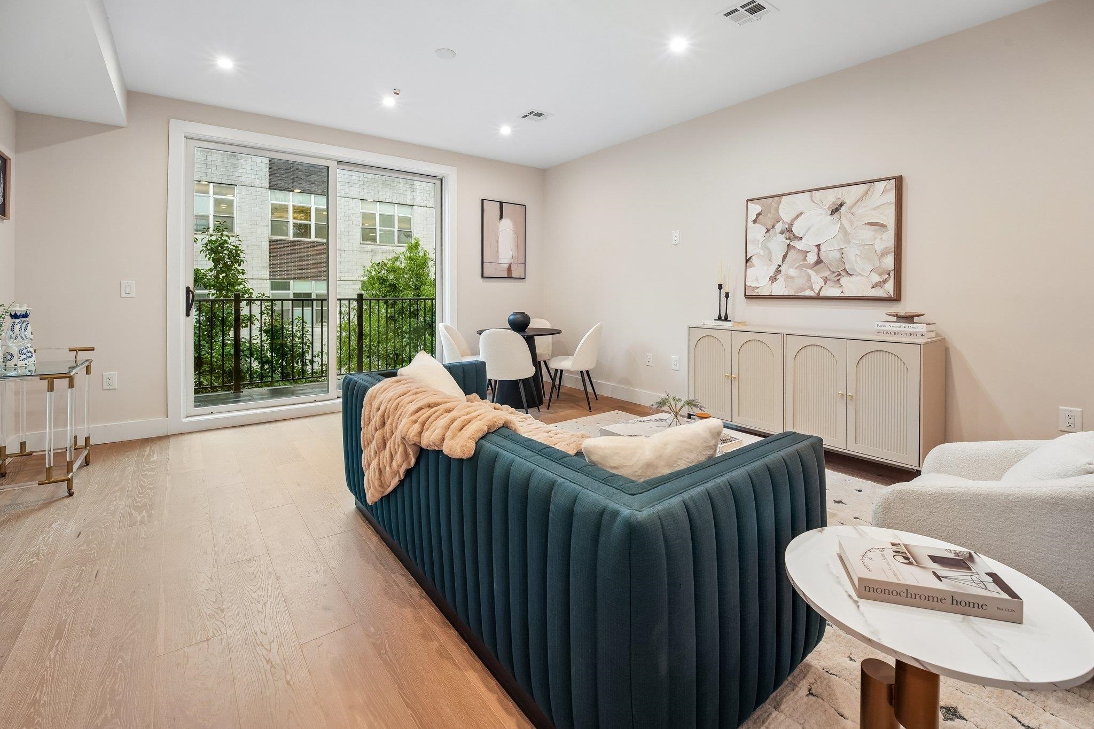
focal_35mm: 14
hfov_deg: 104.3
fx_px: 425
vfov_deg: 81.2
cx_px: 547
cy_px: 364
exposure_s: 1/15
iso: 500
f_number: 7.1
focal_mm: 14
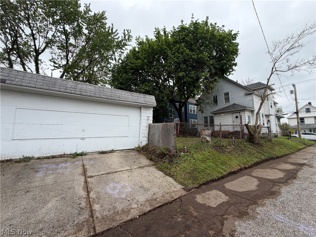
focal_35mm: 14
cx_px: 158
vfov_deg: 85.7
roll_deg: +0.1
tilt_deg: +6.8
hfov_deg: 102.1
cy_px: 118
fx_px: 128
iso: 32
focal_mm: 2.22
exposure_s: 1/770
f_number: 2.2
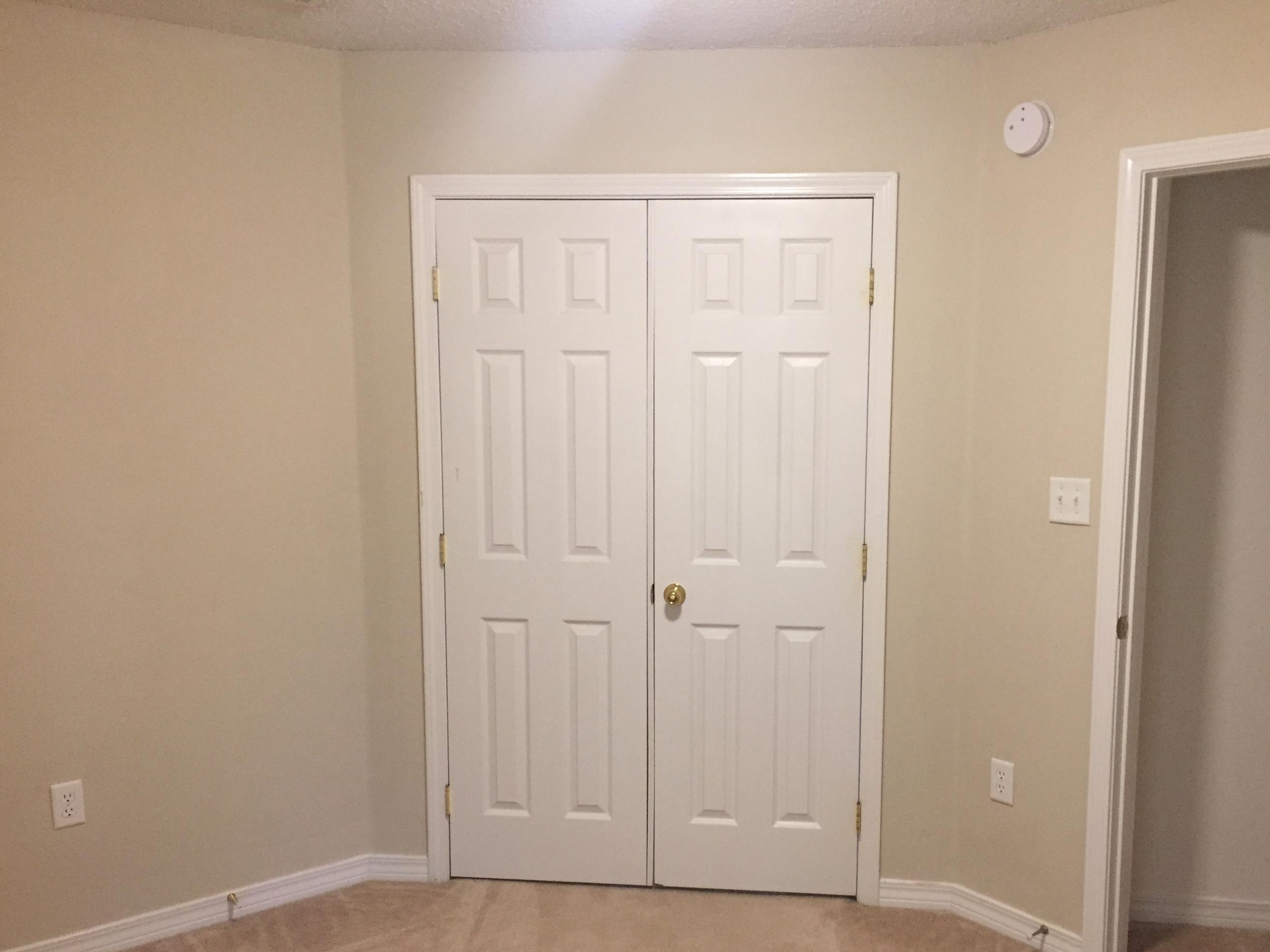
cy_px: 539
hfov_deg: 55.2
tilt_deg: -8.5
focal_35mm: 33
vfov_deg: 42.9
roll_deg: -1.0
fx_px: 1211
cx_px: 709
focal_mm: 4.15
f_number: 2.2
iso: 125
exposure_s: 1/30
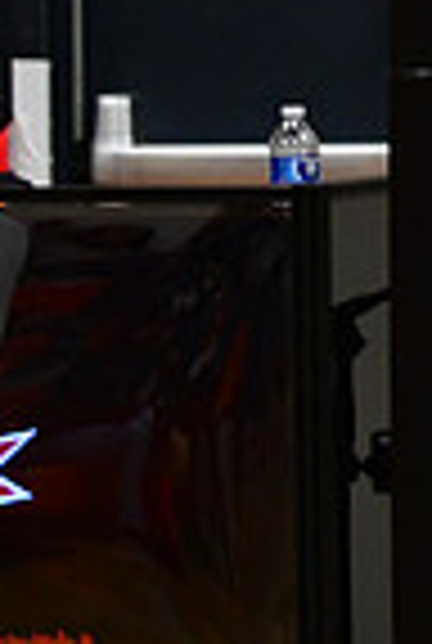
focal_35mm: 1214
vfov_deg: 1.7
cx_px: -814
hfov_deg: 1.1
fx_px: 21745
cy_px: 340
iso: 4000
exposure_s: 1/500
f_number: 4
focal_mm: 200
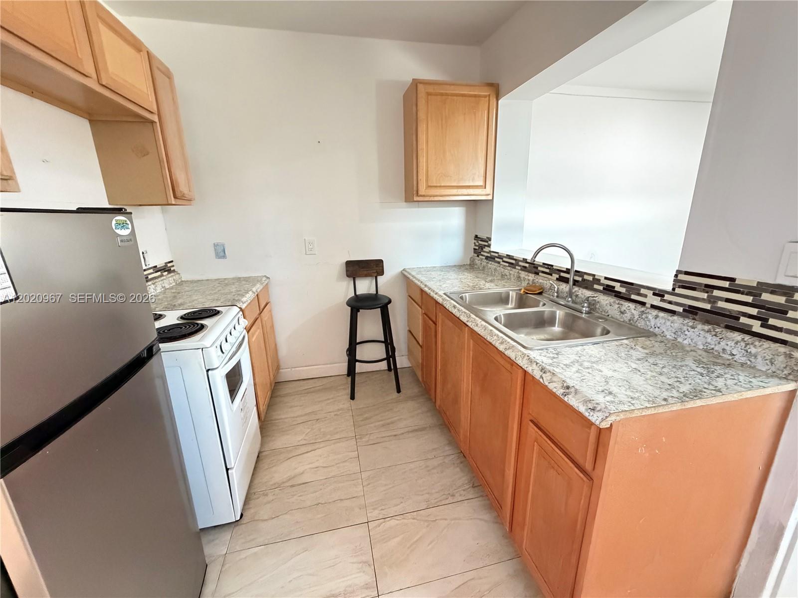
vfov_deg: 85.7
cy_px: 299
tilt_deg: -14.4
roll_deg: +2.2
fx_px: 323
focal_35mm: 14
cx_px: 399
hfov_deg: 102.1
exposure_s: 1/60
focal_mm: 2.22
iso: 1250
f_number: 2.2
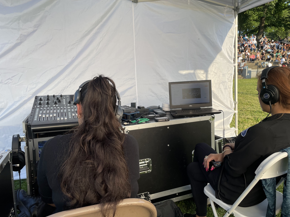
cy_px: 106
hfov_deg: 65.3
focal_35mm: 27
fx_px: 226
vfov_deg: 51.3
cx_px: 148
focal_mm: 4.2
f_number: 1.6
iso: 32
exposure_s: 1/988
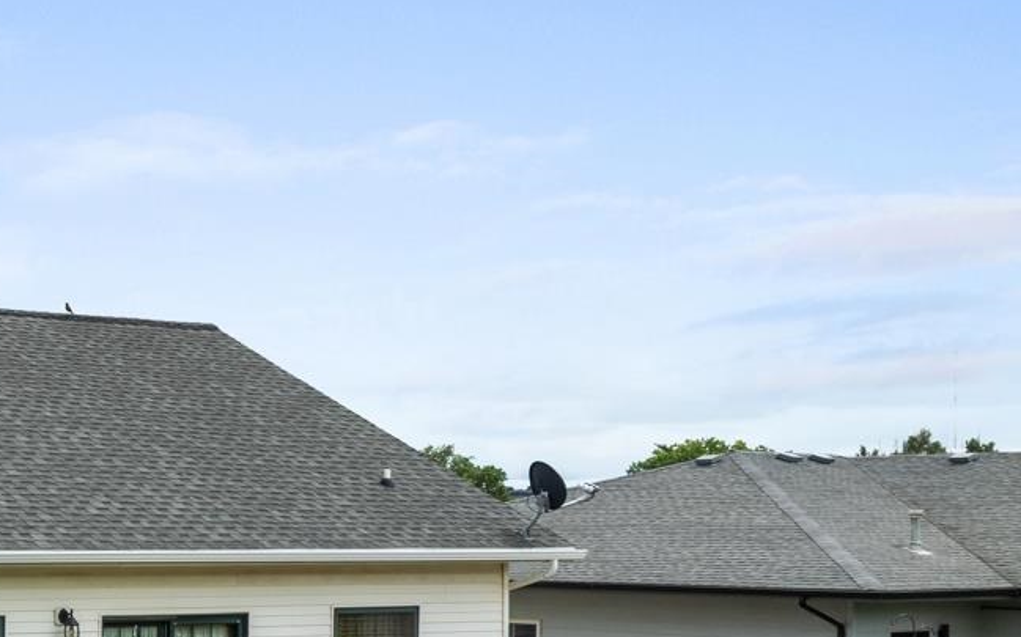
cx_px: -215
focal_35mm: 67
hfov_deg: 27.0
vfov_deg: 19.1
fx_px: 1864
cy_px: 547
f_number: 7.1
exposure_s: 1/400
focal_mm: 12.29
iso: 100
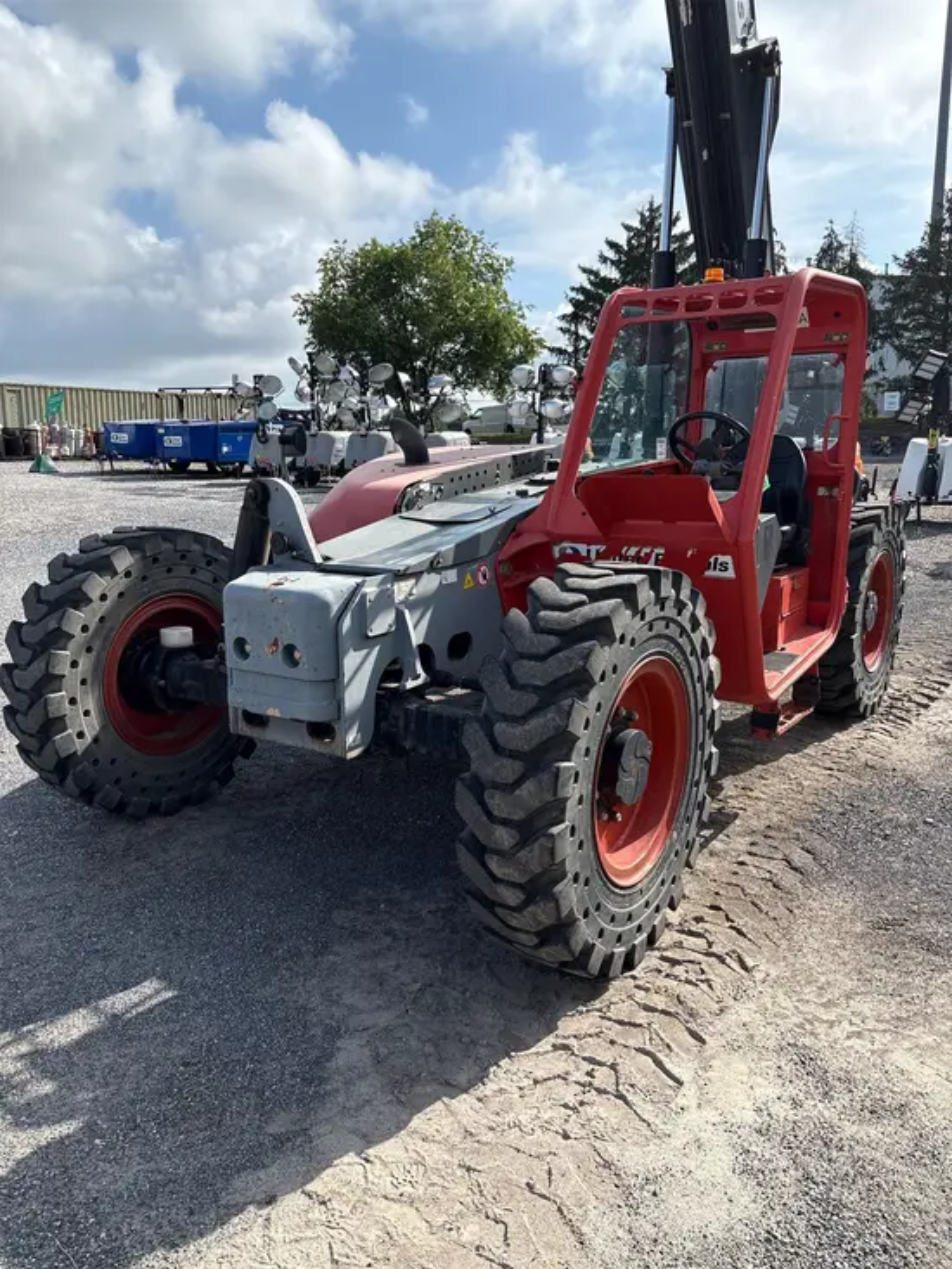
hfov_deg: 53.1
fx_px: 953
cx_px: 476
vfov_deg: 67.3
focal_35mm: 26
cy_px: 634
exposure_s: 1/4329
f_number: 1.6
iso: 64
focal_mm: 5.96
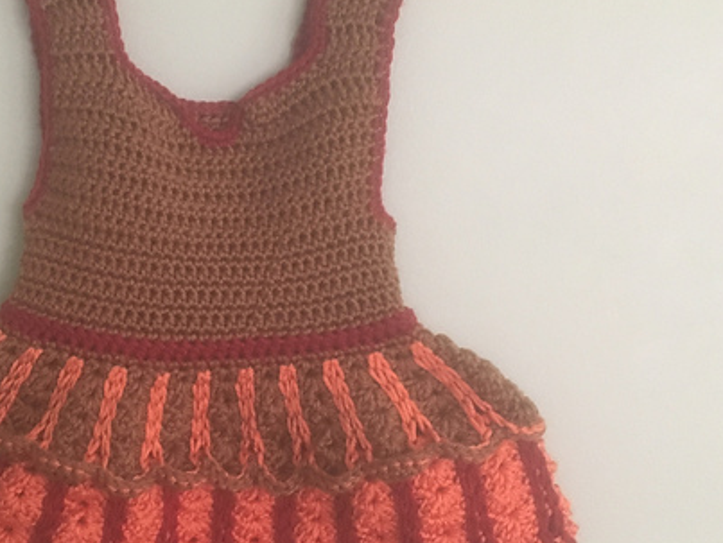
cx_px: 188
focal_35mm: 46
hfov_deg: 40.2
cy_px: 335
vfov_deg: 31.4
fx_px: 962
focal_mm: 4.15
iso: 320
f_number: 2.2
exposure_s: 1/15
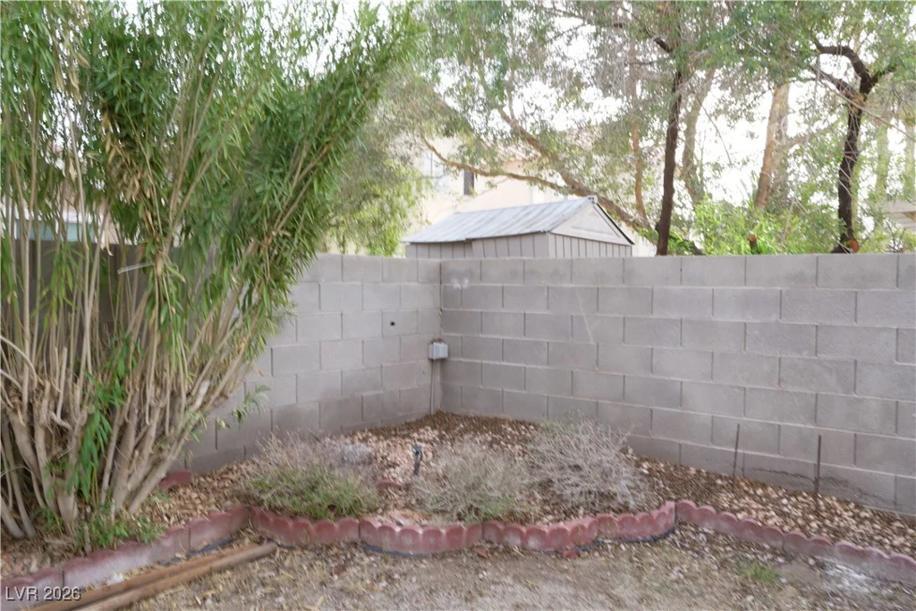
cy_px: 306
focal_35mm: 28
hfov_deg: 65.5
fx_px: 712
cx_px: 458
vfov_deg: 46.4
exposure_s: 1/8
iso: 200
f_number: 22
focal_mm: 28
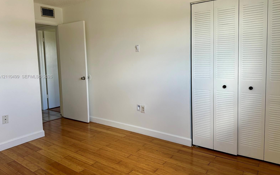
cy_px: 77
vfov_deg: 47.5
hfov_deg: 70.4
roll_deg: +1.3
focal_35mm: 26
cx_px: 140
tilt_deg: -4.9
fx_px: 198
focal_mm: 6.86
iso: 64
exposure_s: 1/123
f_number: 1.78
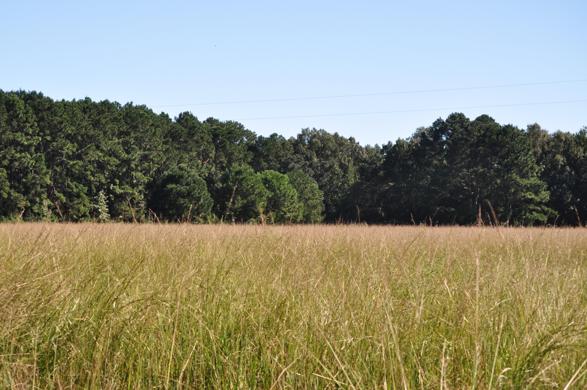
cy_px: 195
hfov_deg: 24.6
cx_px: 294
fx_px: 1343
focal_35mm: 82
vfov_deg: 16.5
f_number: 9
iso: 200
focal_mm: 55
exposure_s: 1/160
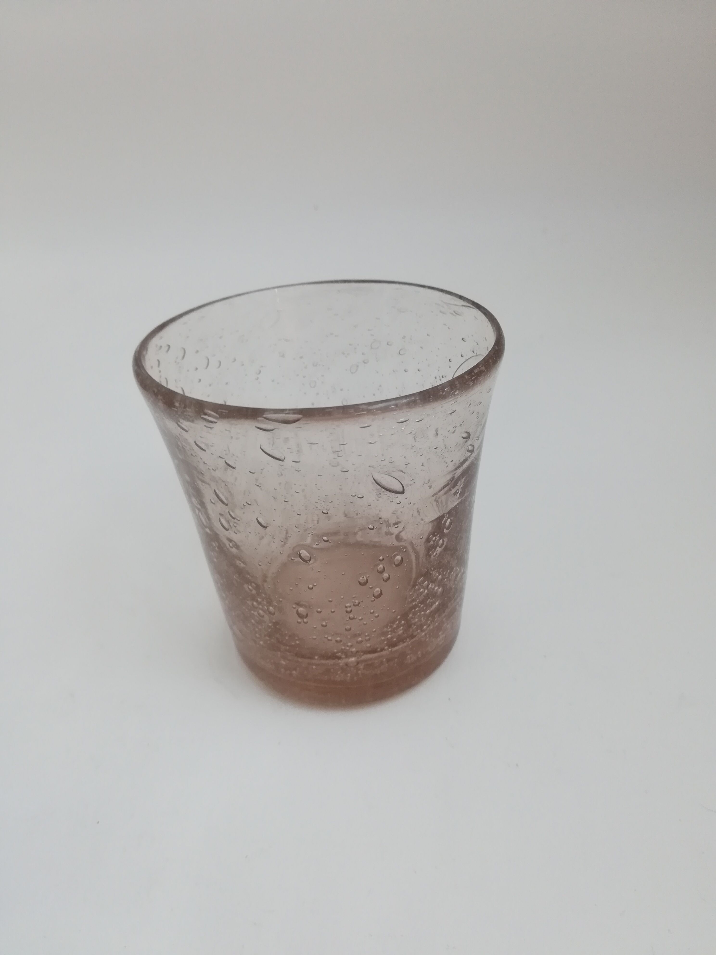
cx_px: 358
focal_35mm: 26
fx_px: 717
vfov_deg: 67.3
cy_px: 478
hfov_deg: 53.1
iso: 200
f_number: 2.2
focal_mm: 3.83
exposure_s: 1/33.3
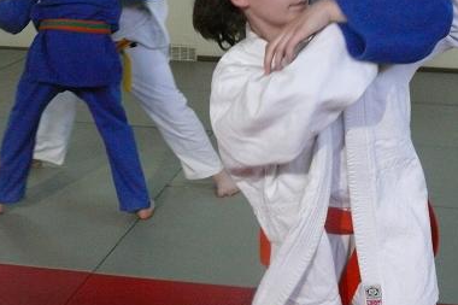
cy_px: 108
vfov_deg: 18.9
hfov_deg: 28.0
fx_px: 916
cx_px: 272
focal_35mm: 72
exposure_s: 1/125
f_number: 3.2
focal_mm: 10.2
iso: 800
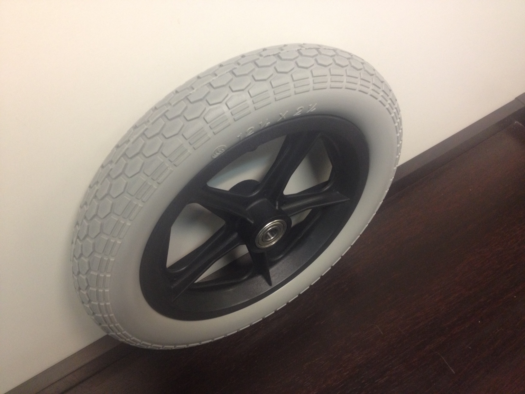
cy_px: 197
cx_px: 262
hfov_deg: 52.6
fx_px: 531
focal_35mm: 35
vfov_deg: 40.7
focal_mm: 4.28
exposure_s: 1/20
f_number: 2.4
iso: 200
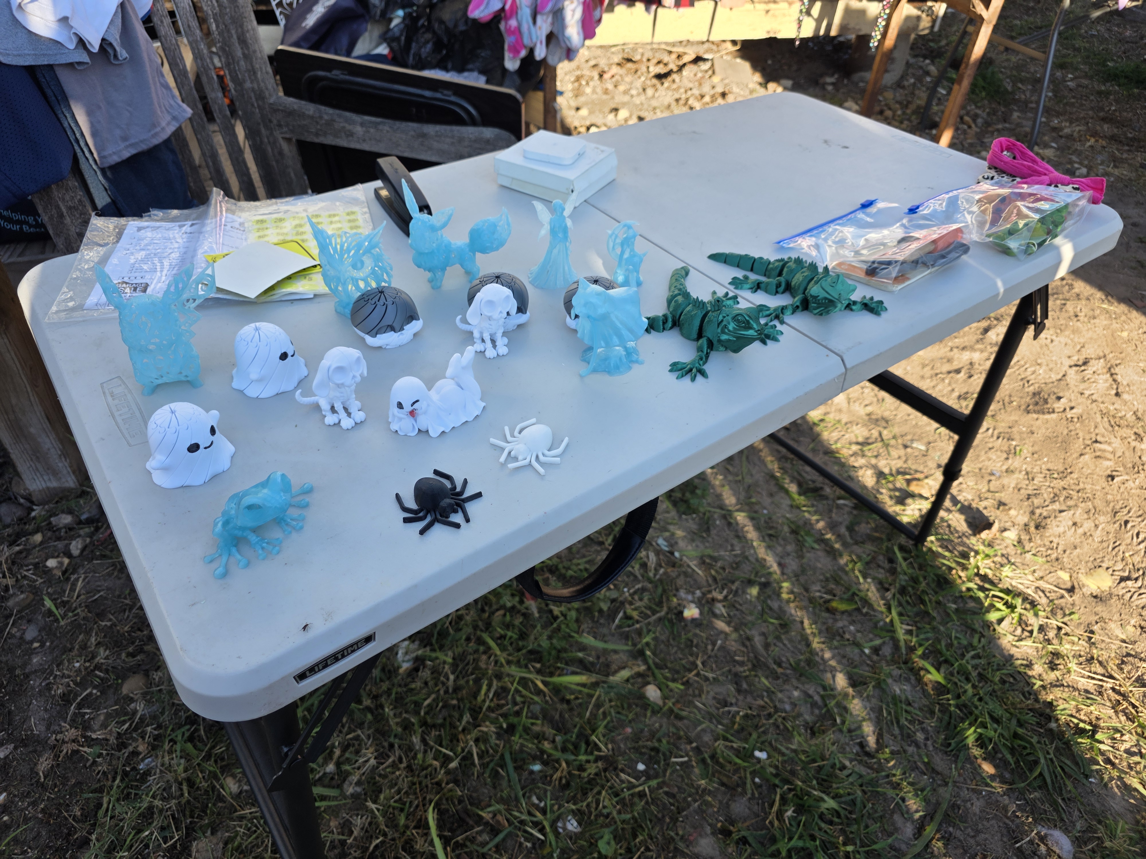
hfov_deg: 73.9
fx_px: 761
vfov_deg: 58.9
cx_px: 573
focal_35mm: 23
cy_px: 430
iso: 32
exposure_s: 1/359
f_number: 1.7
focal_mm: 6.3
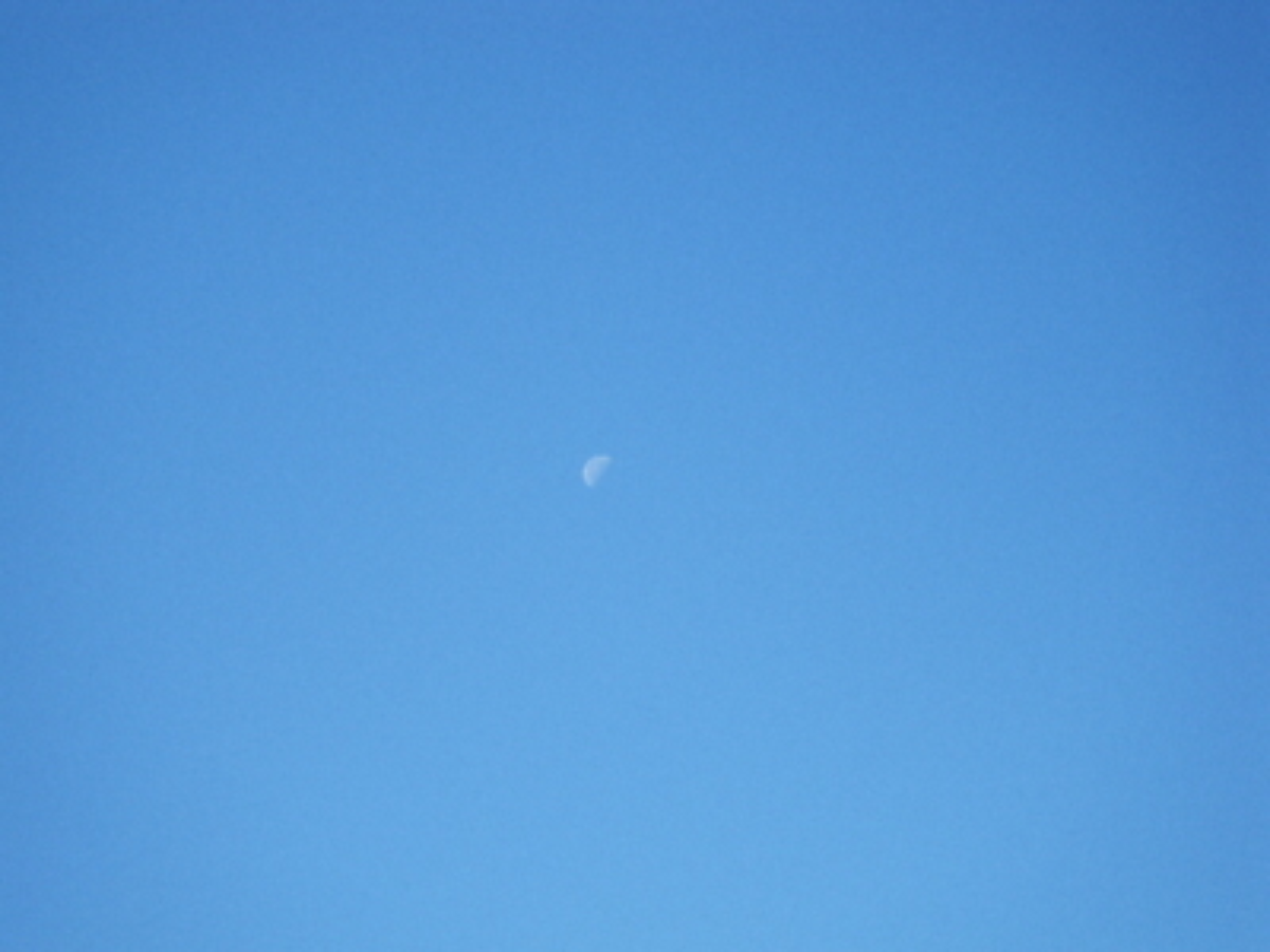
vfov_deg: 12.9
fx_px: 4219
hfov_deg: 17.1
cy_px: 476
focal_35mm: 115
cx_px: 635
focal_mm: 20.6
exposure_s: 1/200
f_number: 5.2
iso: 64
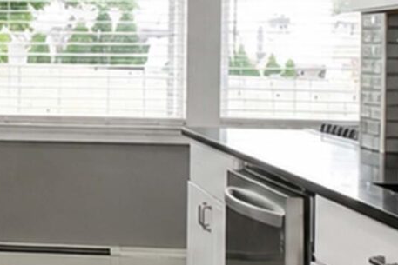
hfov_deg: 21.4
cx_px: -145
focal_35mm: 84
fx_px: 929
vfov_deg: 16.1
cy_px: 46
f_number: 10
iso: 1600
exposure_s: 1/80
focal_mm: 10
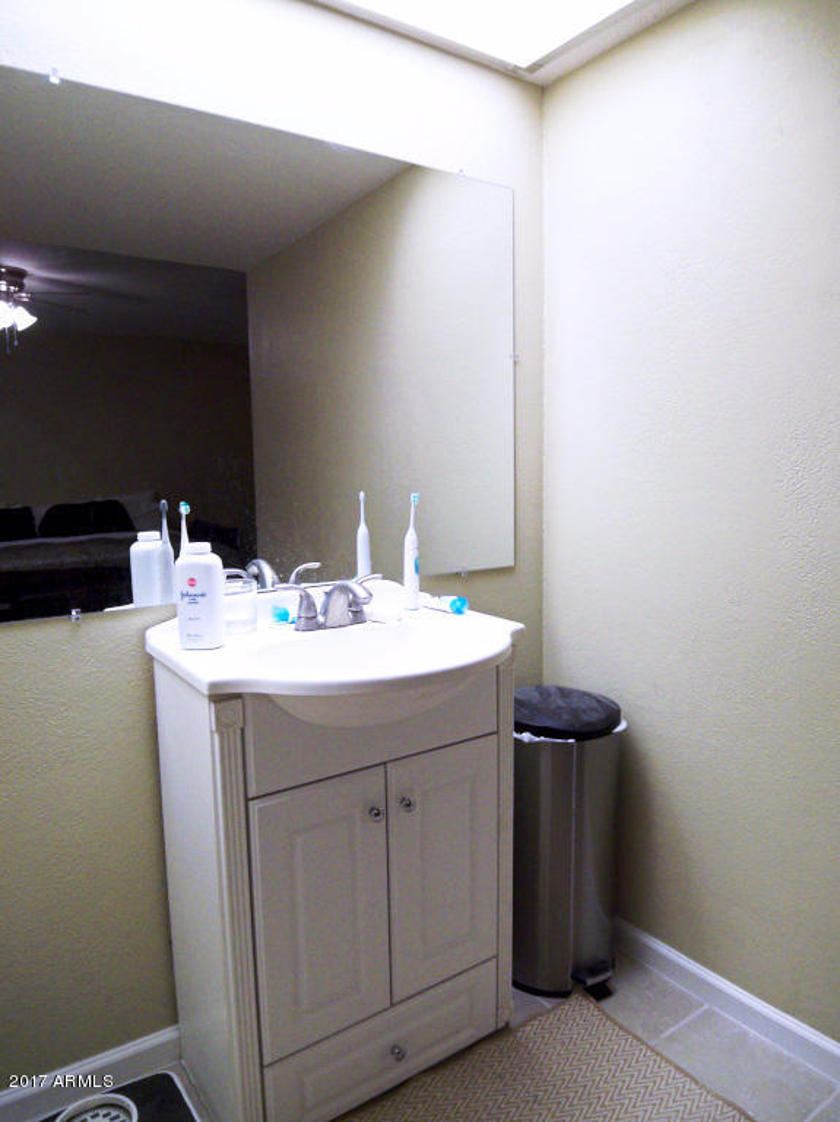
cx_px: 420
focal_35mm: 23
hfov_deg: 58.8
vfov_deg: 74.0
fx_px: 745
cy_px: 561
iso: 160
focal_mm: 3.8
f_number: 2.8
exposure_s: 1/30
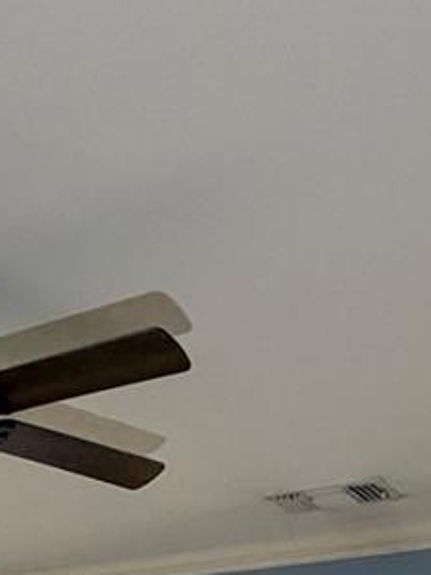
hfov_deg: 20.2
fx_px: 1196
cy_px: 1167
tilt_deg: -14.0
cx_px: 100
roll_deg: -3.0
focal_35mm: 72
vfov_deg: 18.0
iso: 320
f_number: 2.2
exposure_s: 1/120
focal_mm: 2.22
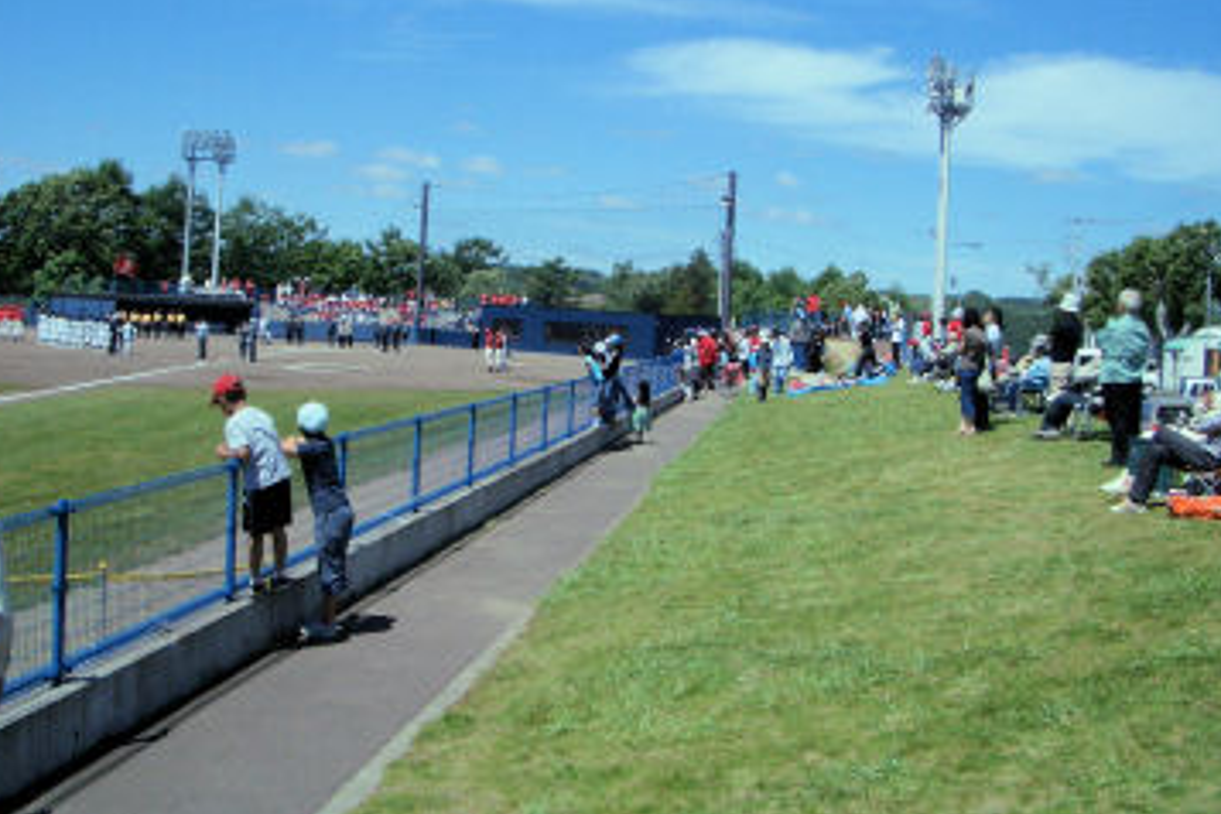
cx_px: 561
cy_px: 316
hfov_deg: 45.4
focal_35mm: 43
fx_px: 1458
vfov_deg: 31.1
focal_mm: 5.8
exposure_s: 1/1250
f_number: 4.3
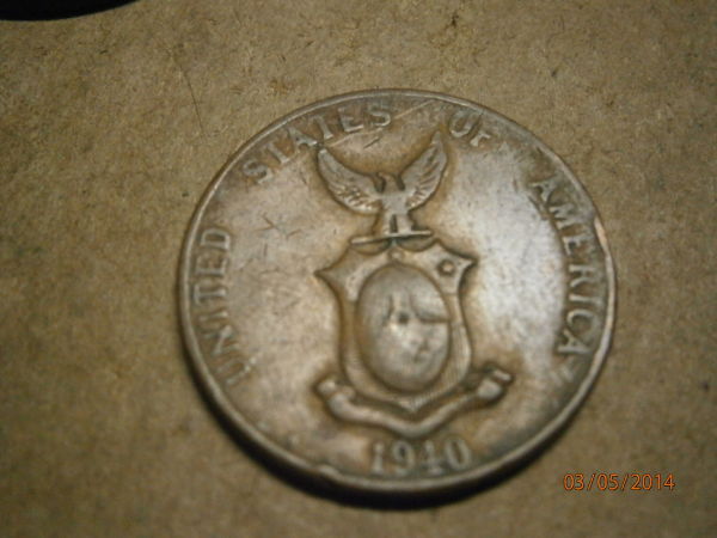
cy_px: 269
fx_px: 974
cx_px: 358
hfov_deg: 40.4
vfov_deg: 30.9
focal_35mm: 47
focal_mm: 8.3
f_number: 3.4
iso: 800
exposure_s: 1/125
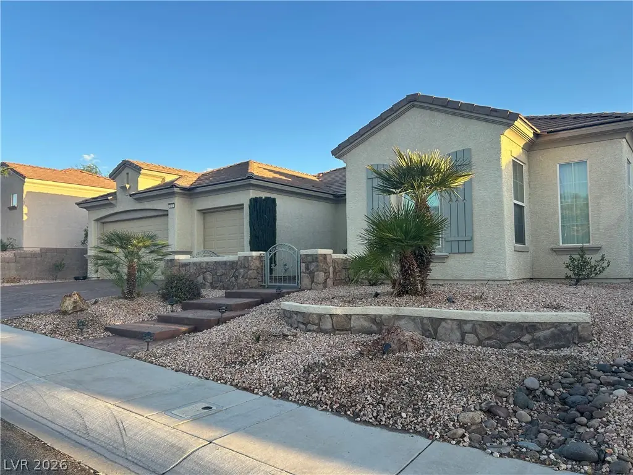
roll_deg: +0.7
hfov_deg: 67.3
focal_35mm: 26
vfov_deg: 53.1
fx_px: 475
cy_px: 238
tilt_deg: +4.0
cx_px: 316
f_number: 1.5
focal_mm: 5.7
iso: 50
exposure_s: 1/808
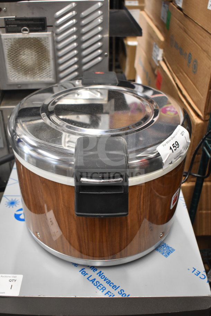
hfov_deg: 35.5
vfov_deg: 51.3
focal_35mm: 38
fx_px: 330
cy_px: 158
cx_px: 106
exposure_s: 1/40
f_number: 4
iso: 1800
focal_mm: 25
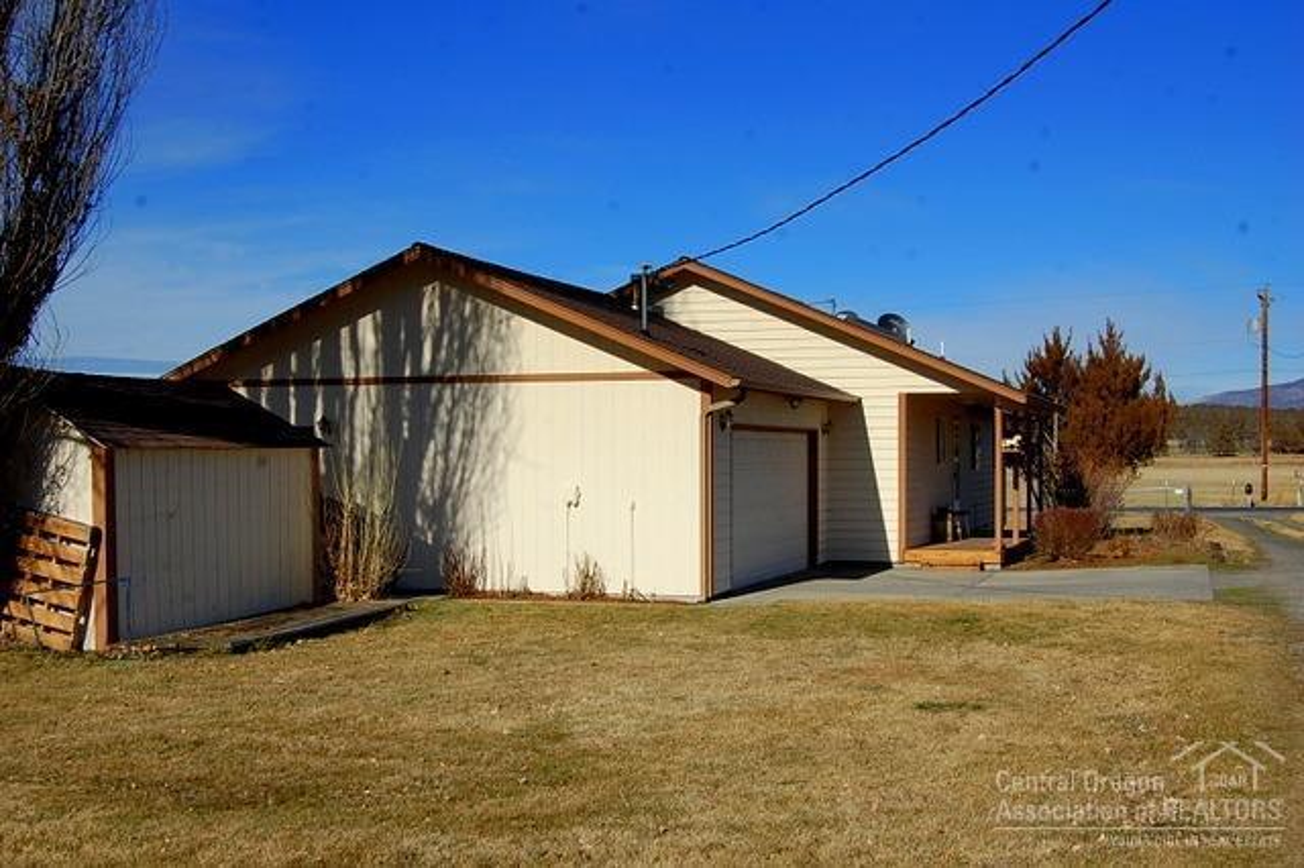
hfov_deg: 43.6
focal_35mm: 45
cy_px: 434
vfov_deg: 29.8
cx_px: 652
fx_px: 1629
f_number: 11
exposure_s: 1/500
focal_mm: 30
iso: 200
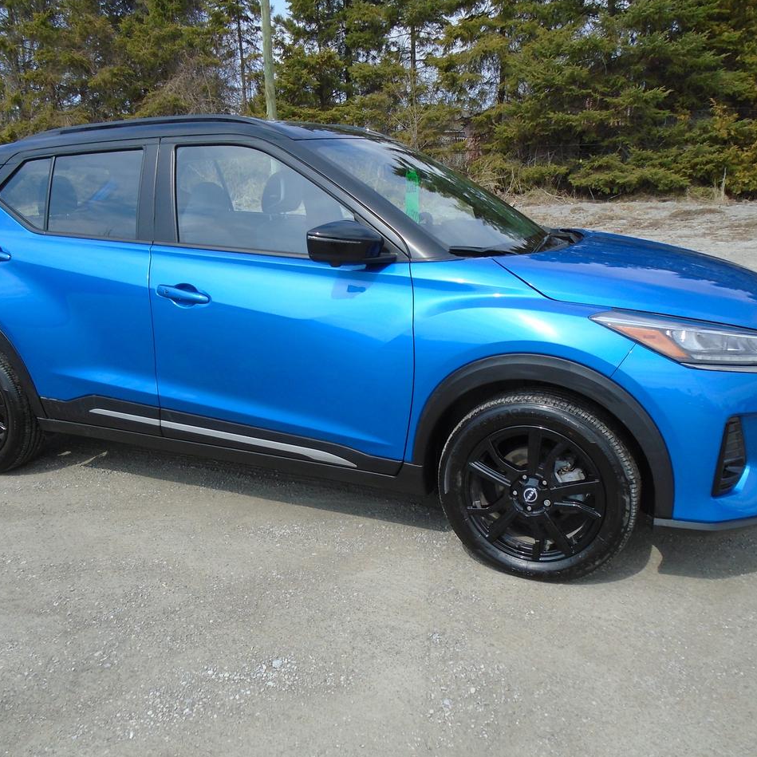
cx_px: 353
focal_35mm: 31
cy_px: 379
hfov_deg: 52.5
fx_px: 767
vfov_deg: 52.5
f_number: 3.2
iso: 100
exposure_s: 1/1000
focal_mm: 4.6
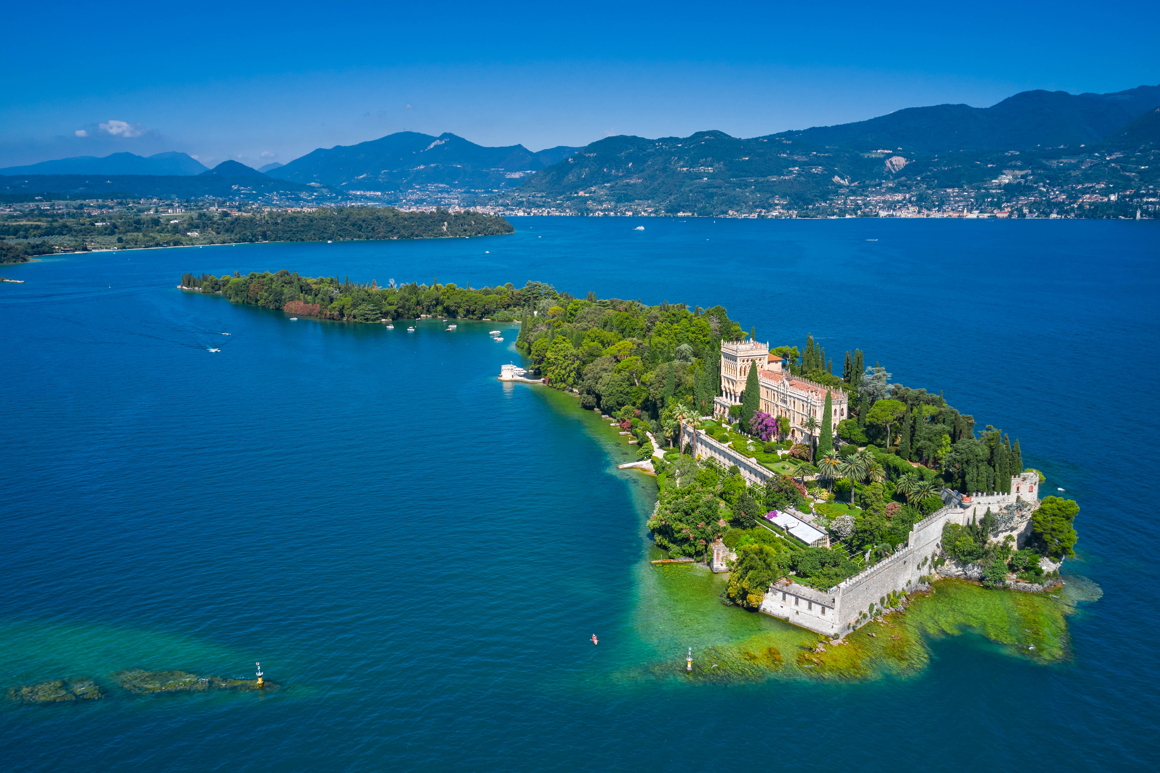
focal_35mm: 28
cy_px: 386
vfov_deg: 46.4
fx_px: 902
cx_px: 580
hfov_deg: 65.5
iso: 100
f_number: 7.1
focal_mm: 10.3
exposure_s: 1/100
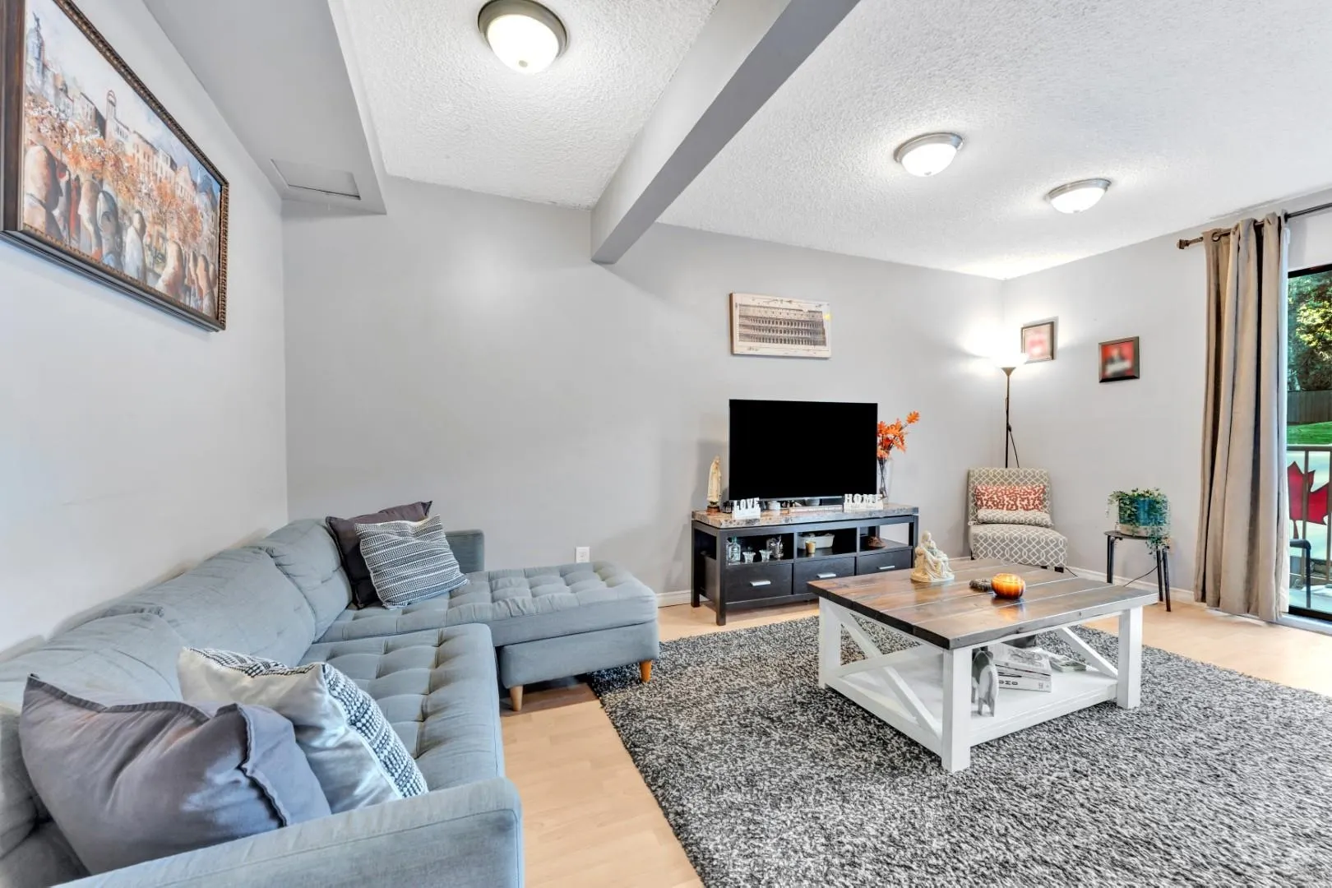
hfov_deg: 104.3
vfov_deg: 81.2
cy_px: 444
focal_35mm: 14
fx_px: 518
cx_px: 666
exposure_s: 1/3.33
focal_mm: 14
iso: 400
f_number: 8
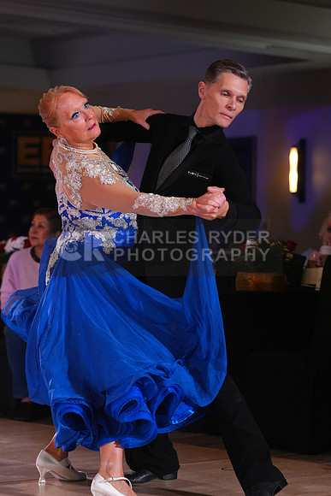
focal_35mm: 109
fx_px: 1502
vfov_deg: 18.8
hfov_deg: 12.6
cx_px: 166
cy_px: 248
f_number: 4.5
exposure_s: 1/250
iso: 3200
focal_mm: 109
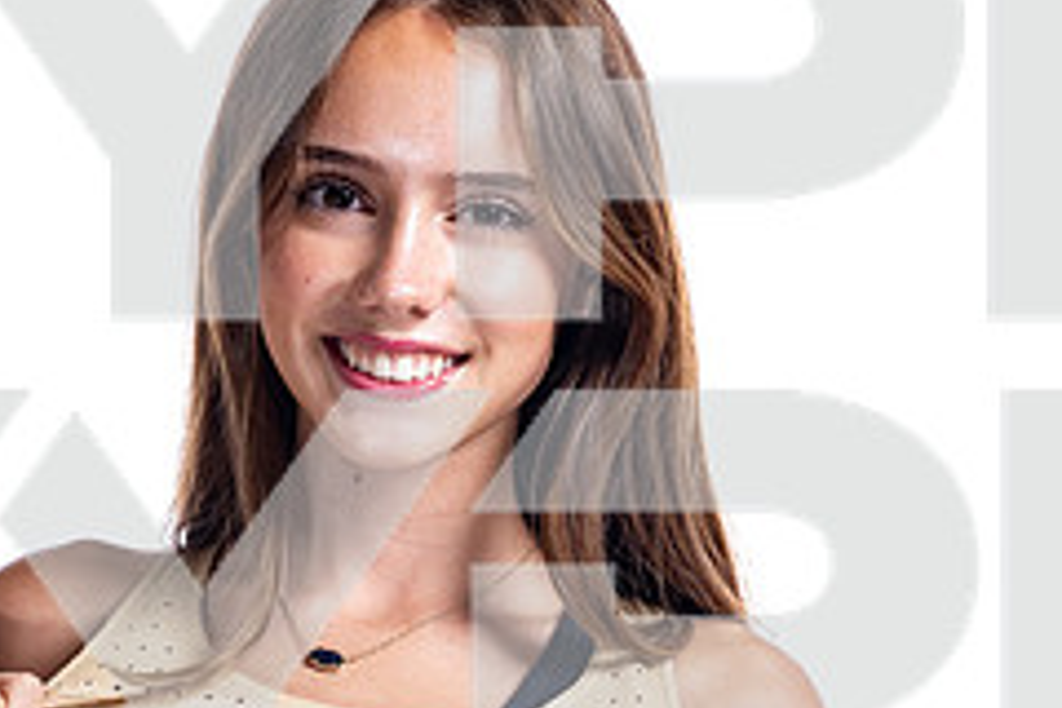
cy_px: 626
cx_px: 385
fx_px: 3569
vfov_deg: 11.3
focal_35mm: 121
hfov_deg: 16.9
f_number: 5.6
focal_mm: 50
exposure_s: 1/250
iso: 400
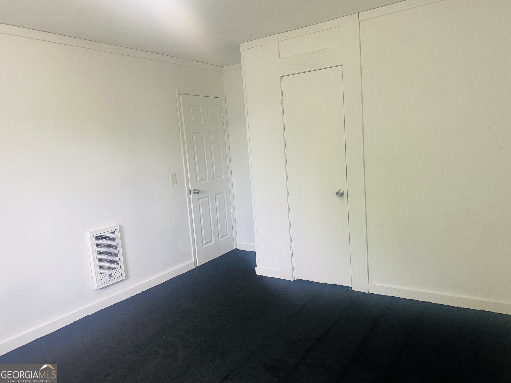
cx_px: 256
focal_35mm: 26
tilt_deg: -9.6
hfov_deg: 67.3
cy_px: 192
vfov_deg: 53.1
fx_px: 384
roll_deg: +5.5
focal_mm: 4.25
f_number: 1.8
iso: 100
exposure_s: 1/60
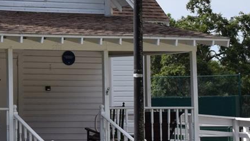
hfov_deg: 11.8
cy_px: 18
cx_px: -128
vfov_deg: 7.0
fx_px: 1153
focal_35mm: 174
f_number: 10
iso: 200
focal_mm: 31
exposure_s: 1/400
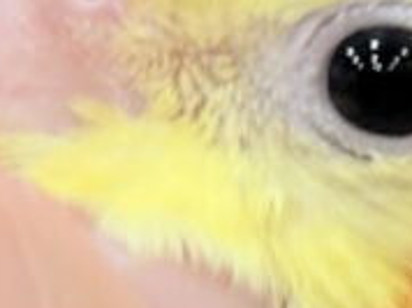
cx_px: 1109
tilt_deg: -16.0
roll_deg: +1.6
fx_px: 4172
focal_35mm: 351
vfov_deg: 4.2
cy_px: 373
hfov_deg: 5.4
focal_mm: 5.96
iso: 50
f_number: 1.6
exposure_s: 1/50
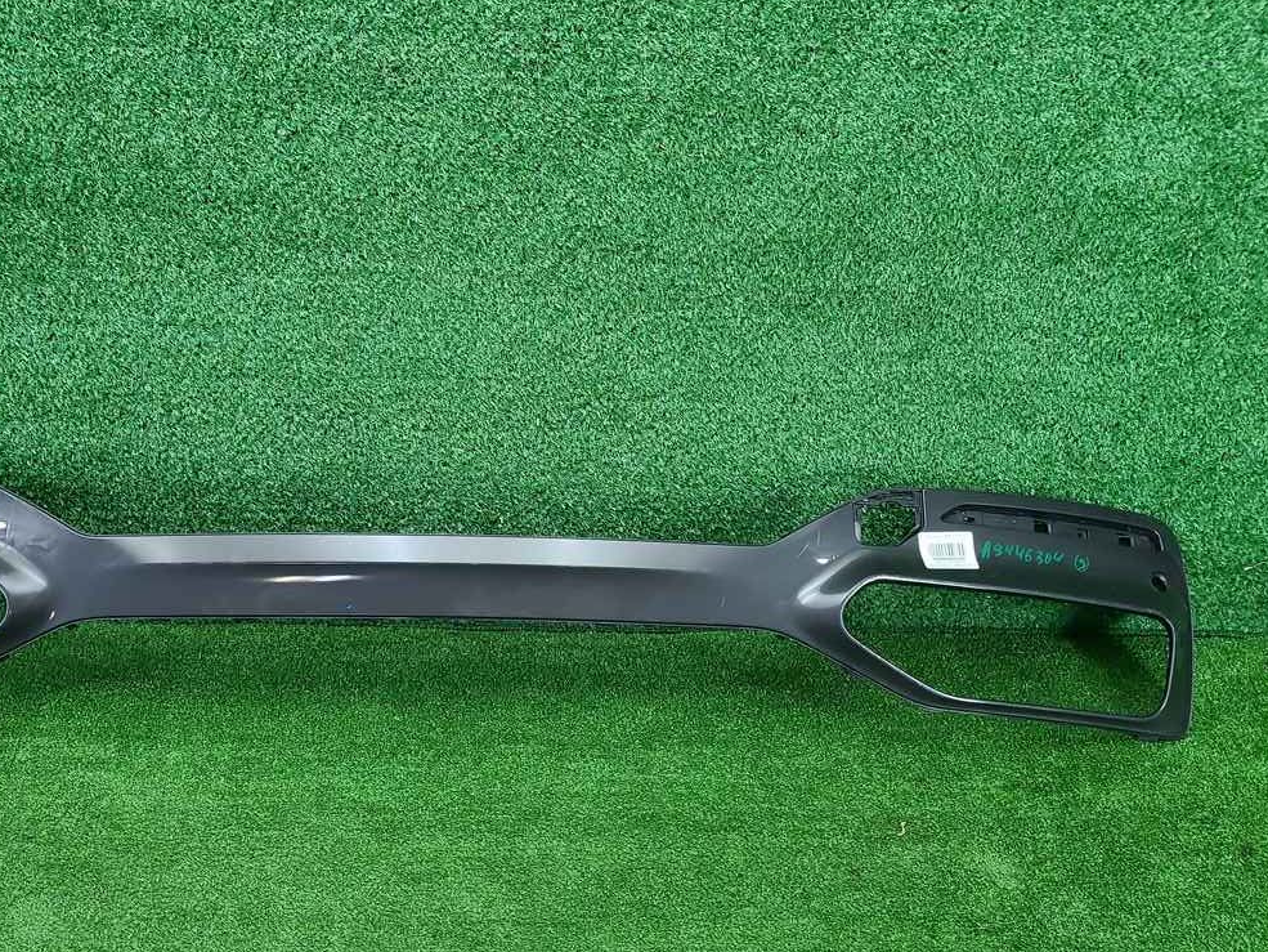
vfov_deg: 37.7
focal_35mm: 38
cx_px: 460
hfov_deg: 48.4
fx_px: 1392
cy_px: 519
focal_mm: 5.4
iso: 178
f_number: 1.8
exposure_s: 1/50
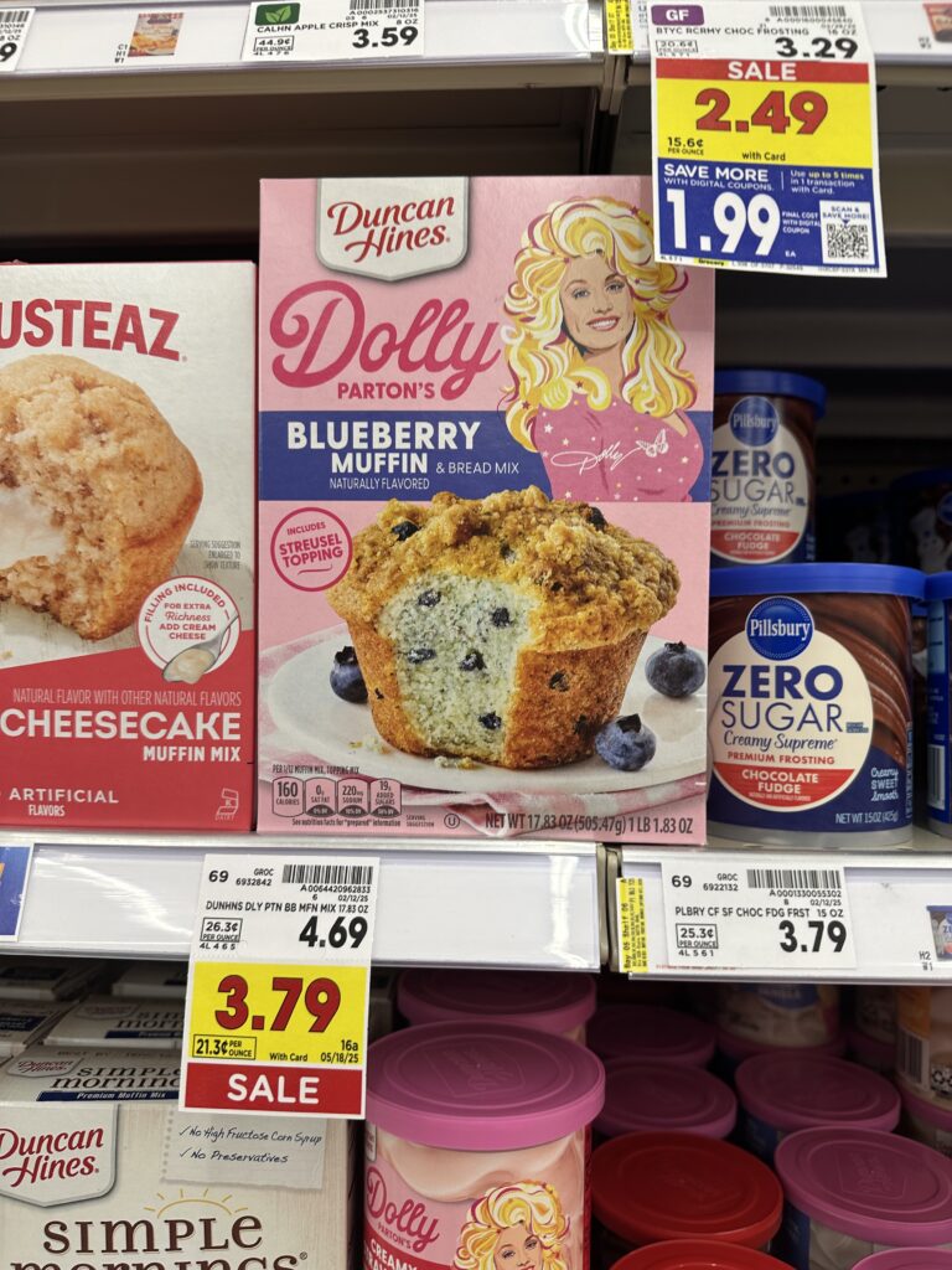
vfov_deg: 71.6
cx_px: 476
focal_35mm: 24
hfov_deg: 56.8
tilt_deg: -0.6
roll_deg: -0.6
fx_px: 880
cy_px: 635
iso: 64
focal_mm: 6.86
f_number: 1.78
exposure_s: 1/61
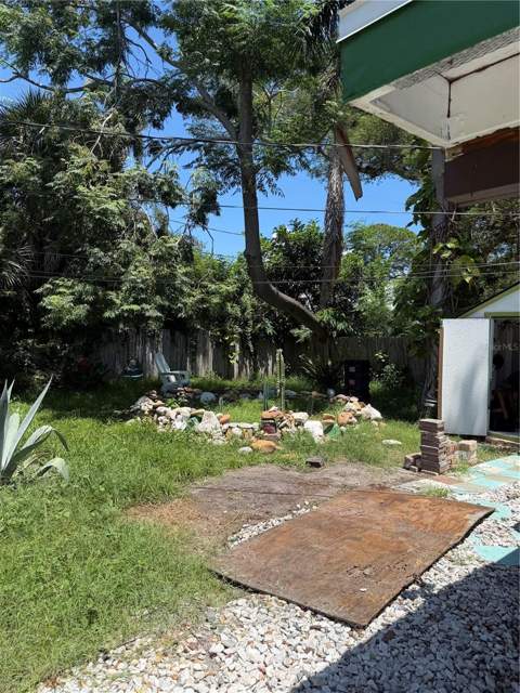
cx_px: 260
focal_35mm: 24
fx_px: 481
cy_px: 346
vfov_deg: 71.6
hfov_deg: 56.8
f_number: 1.78
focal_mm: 6.76
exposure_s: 1/3145
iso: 80
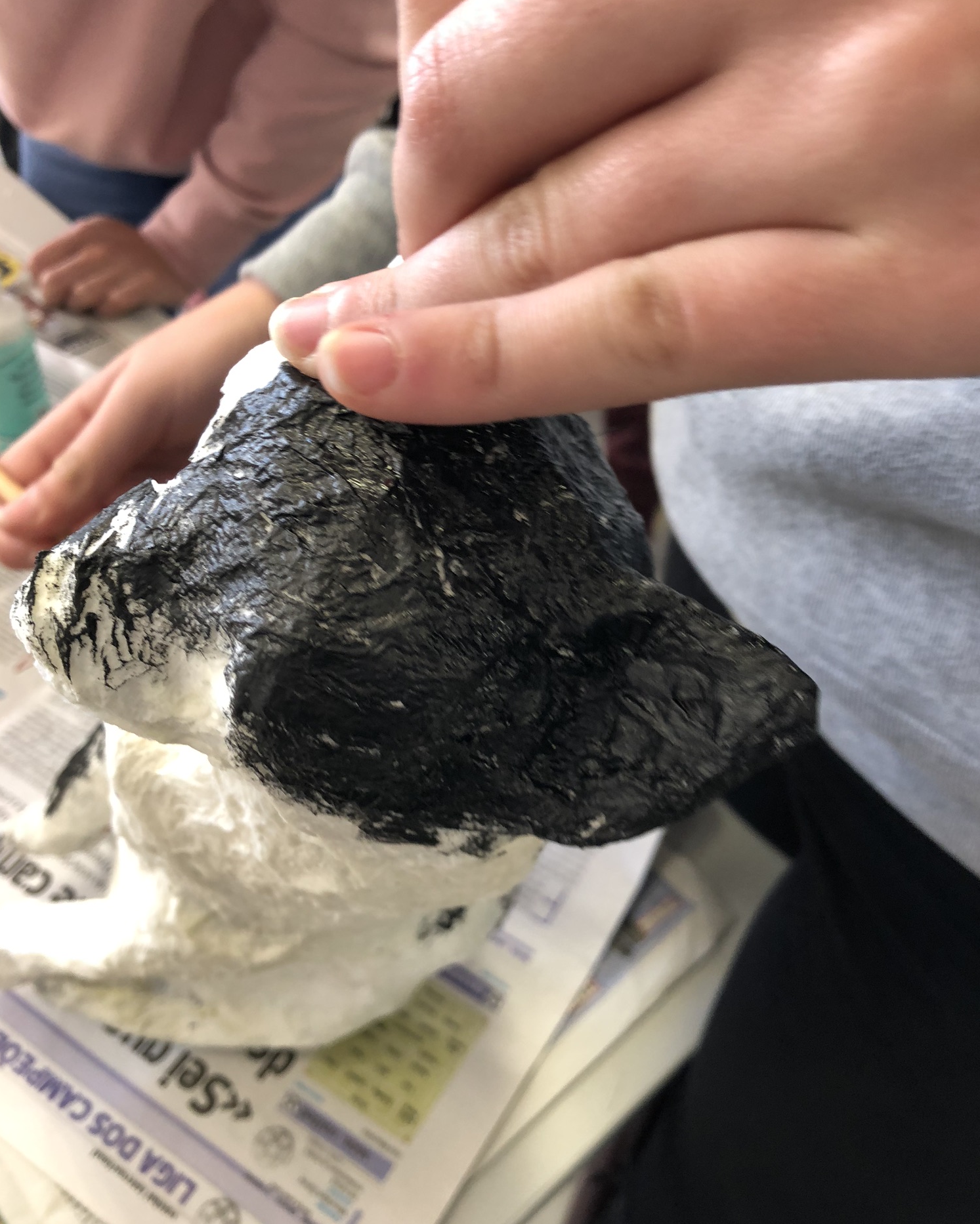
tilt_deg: -45.3
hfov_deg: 48.5
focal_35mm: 30
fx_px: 1088
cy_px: 605
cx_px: 482
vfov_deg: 58.8
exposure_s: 1/17
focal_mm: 3.99
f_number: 1.8
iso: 40
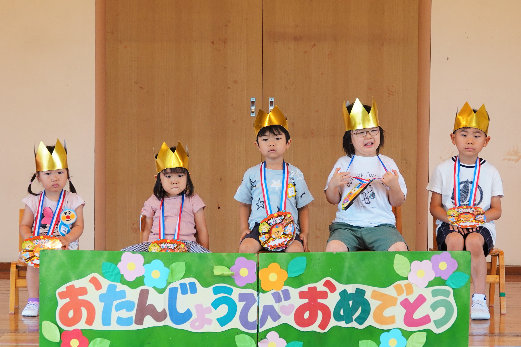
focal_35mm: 95
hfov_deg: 21.5
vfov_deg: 14.4
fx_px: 1375
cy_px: 170
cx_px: 263
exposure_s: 1/100
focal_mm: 30.5
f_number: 3.5
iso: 125
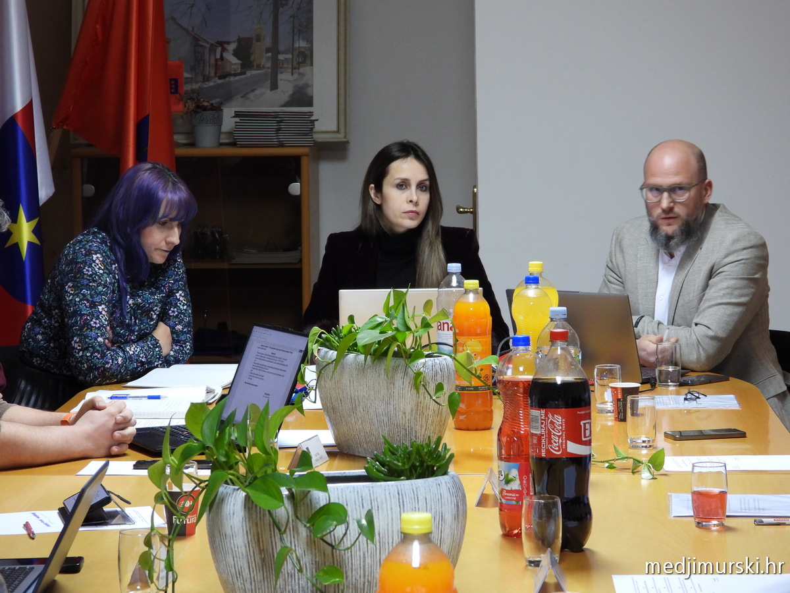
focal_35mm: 115
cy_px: 296
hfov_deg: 17.1
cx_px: 395
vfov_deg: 12.9
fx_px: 2625
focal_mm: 20.7
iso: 400
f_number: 4
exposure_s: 1/20
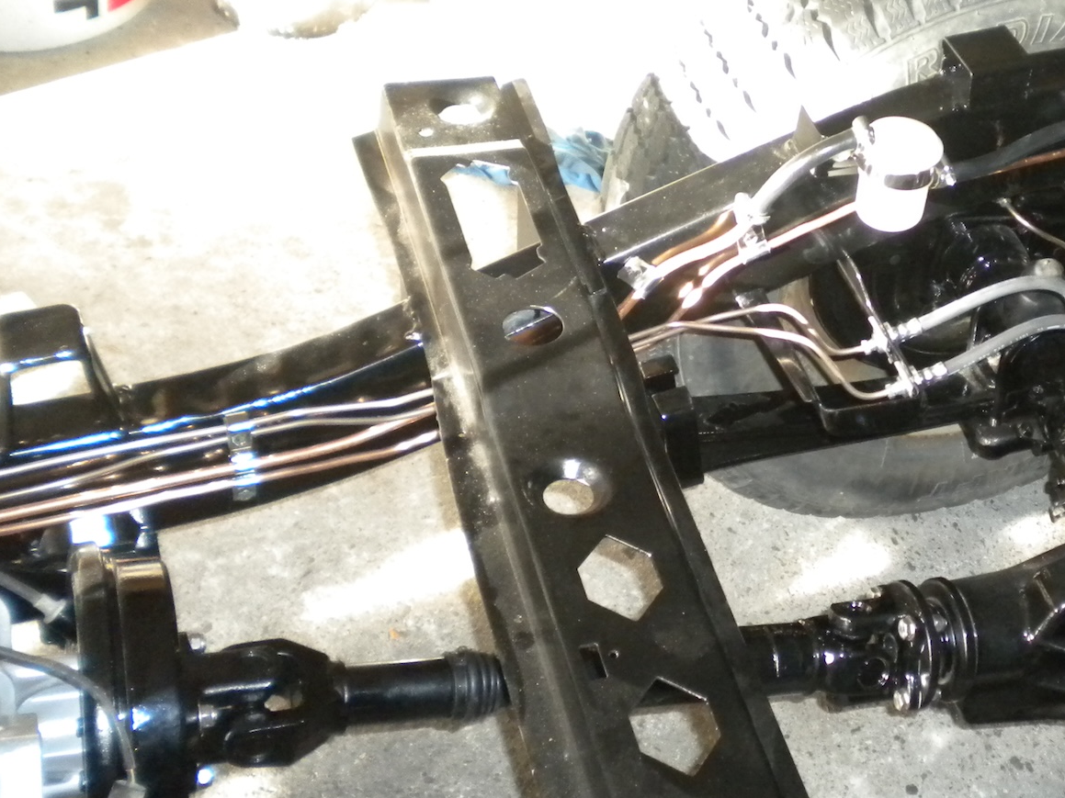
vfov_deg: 25.2
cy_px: 353
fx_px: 1784
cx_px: 871
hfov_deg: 32.2
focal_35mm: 58
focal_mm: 6.3
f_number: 3.1
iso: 400
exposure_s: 1/30
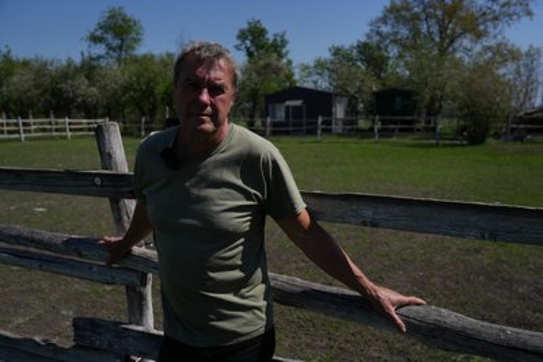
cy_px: 181
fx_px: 453
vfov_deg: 43.6
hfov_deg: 61.9
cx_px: 272
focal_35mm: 30
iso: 100
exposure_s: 1/3200
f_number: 4
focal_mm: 30
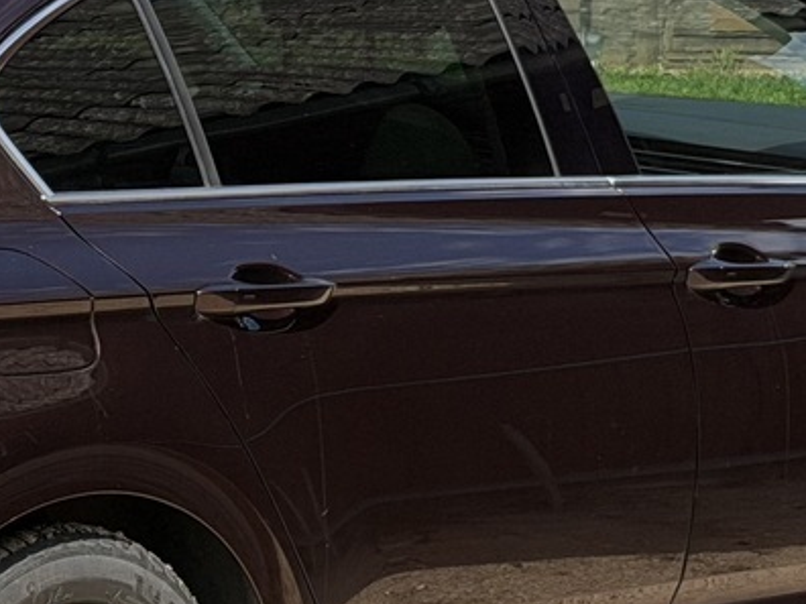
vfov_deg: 7.7
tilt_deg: -6.3
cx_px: 41
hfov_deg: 10.1
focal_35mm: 194
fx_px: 4517
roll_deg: +1.7
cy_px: 240
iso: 64
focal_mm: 6.76
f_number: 1.78
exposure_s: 1/3378
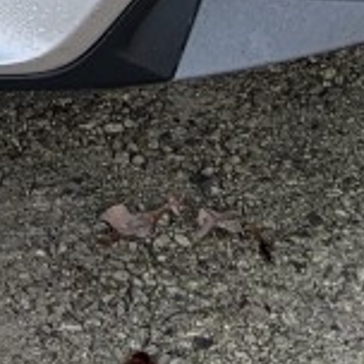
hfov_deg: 8.0
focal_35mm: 218
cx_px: -57
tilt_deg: -13.4
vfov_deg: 7.0
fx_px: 2593
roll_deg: +2.1
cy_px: -821
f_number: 1.6
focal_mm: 5.96
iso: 50
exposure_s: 1/338
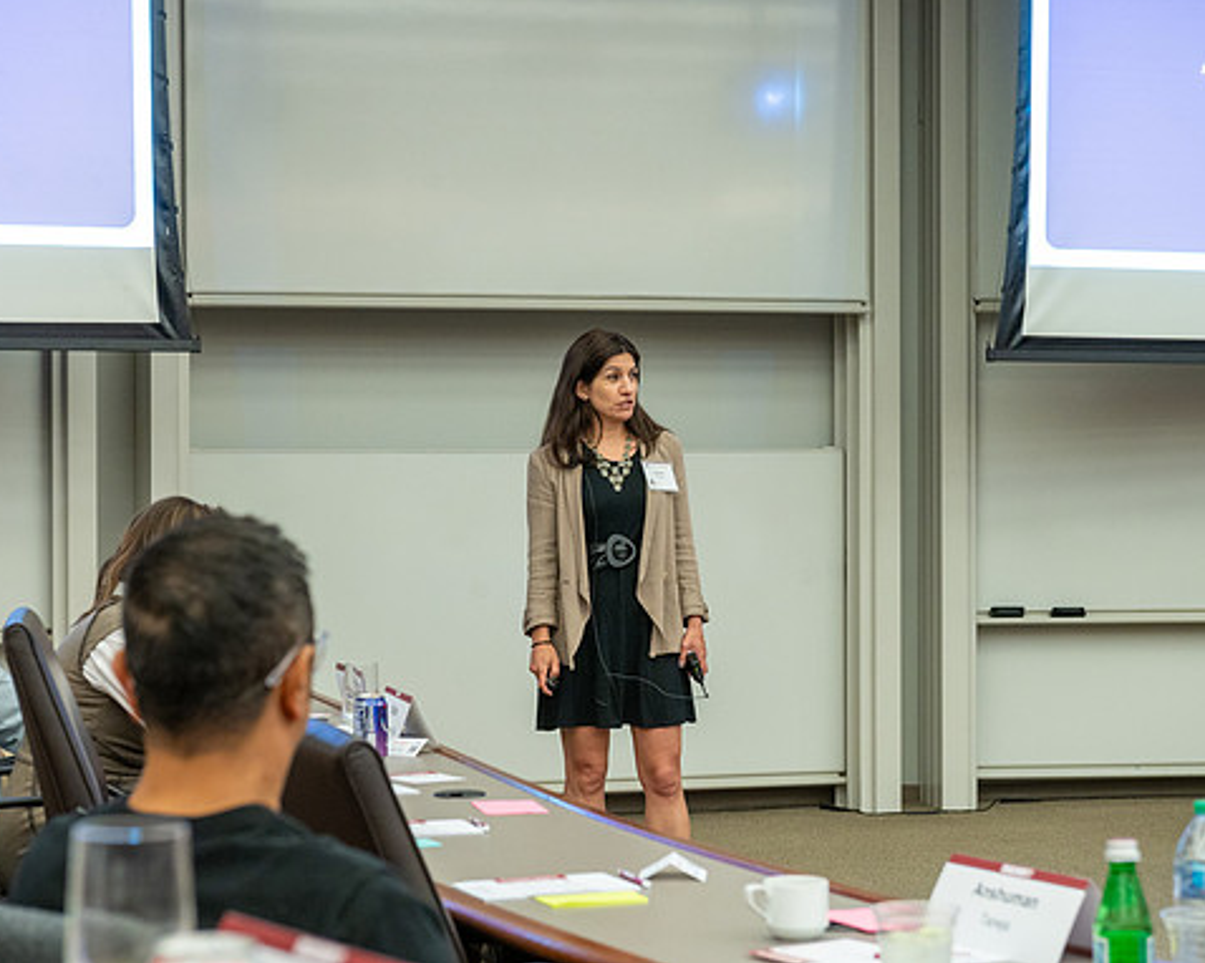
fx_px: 2852
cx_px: 552
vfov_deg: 19.2
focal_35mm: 80
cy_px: 478
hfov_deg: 23.9
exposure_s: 1/60
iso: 1600
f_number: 5.6
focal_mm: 70
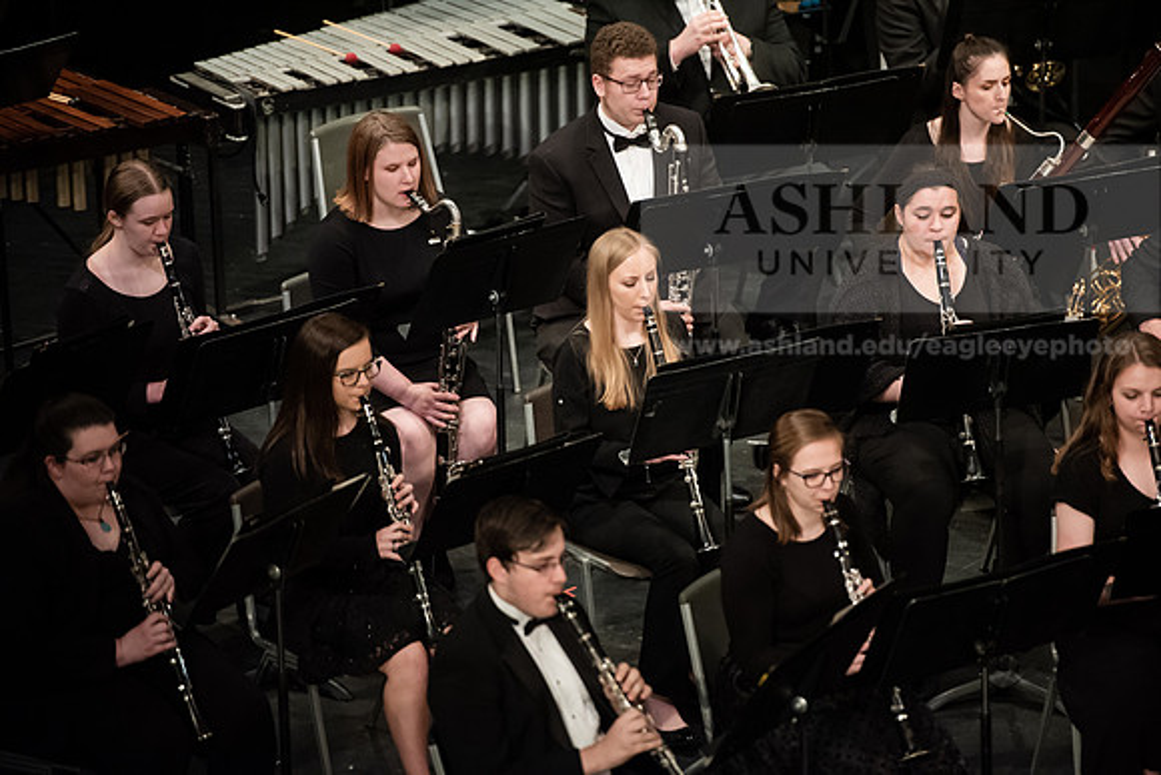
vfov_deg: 6.9
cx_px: 580
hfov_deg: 10.3
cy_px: 388
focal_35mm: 200
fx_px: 6451
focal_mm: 200
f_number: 3.2
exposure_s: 1/250
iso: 3200
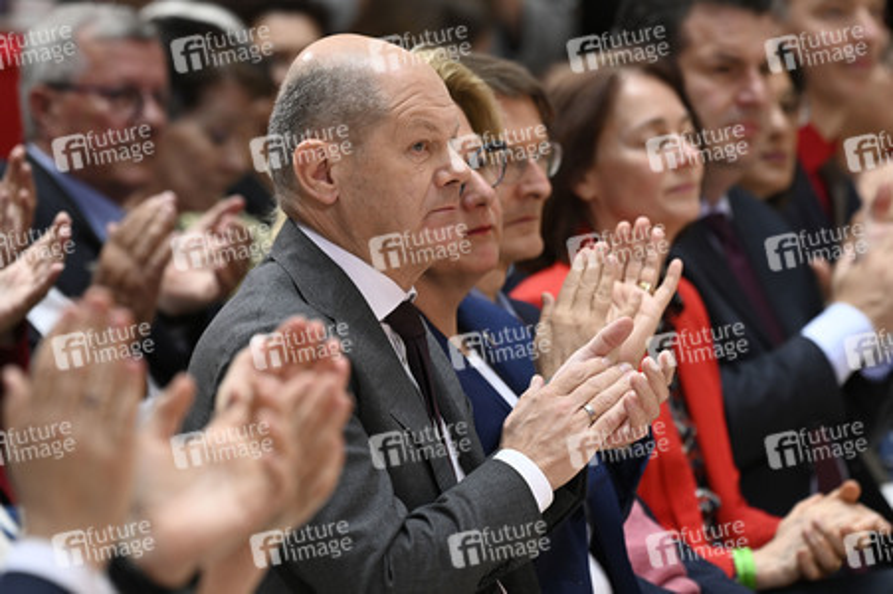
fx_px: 7932
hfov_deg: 6.4
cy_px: 297
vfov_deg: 4.3
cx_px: 446
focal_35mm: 320
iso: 2500
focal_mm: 320
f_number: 5.6
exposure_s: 1/800
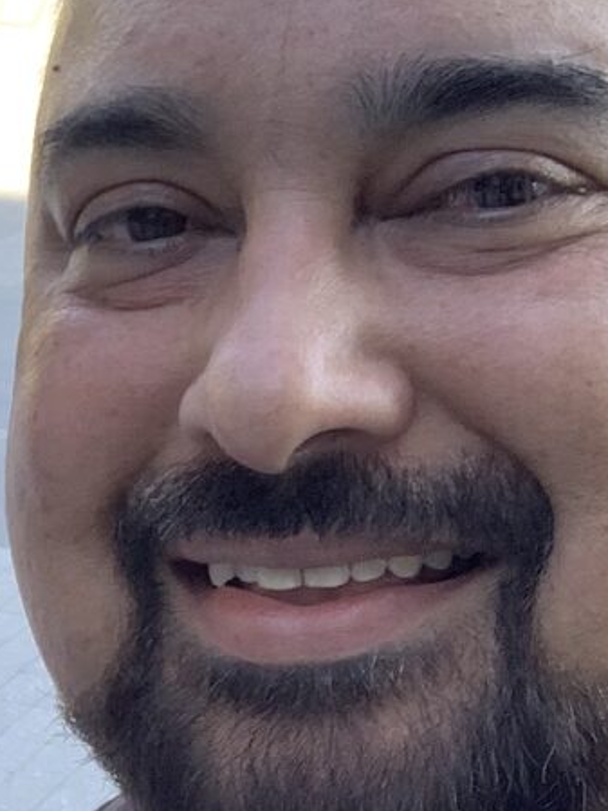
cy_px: 945
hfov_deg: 12.6
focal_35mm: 114
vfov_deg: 16.6
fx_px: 2668
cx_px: -170
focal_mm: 2.87
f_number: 2.2
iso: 64
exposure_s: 1/121
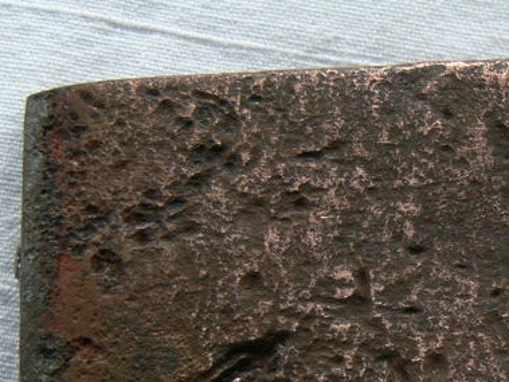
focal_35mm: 132
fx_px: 1940
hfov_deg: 14.4
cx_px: 624
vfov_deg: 11.2
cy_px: 260
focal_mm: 9.9
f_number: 3.2
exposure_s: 1/50
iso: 80
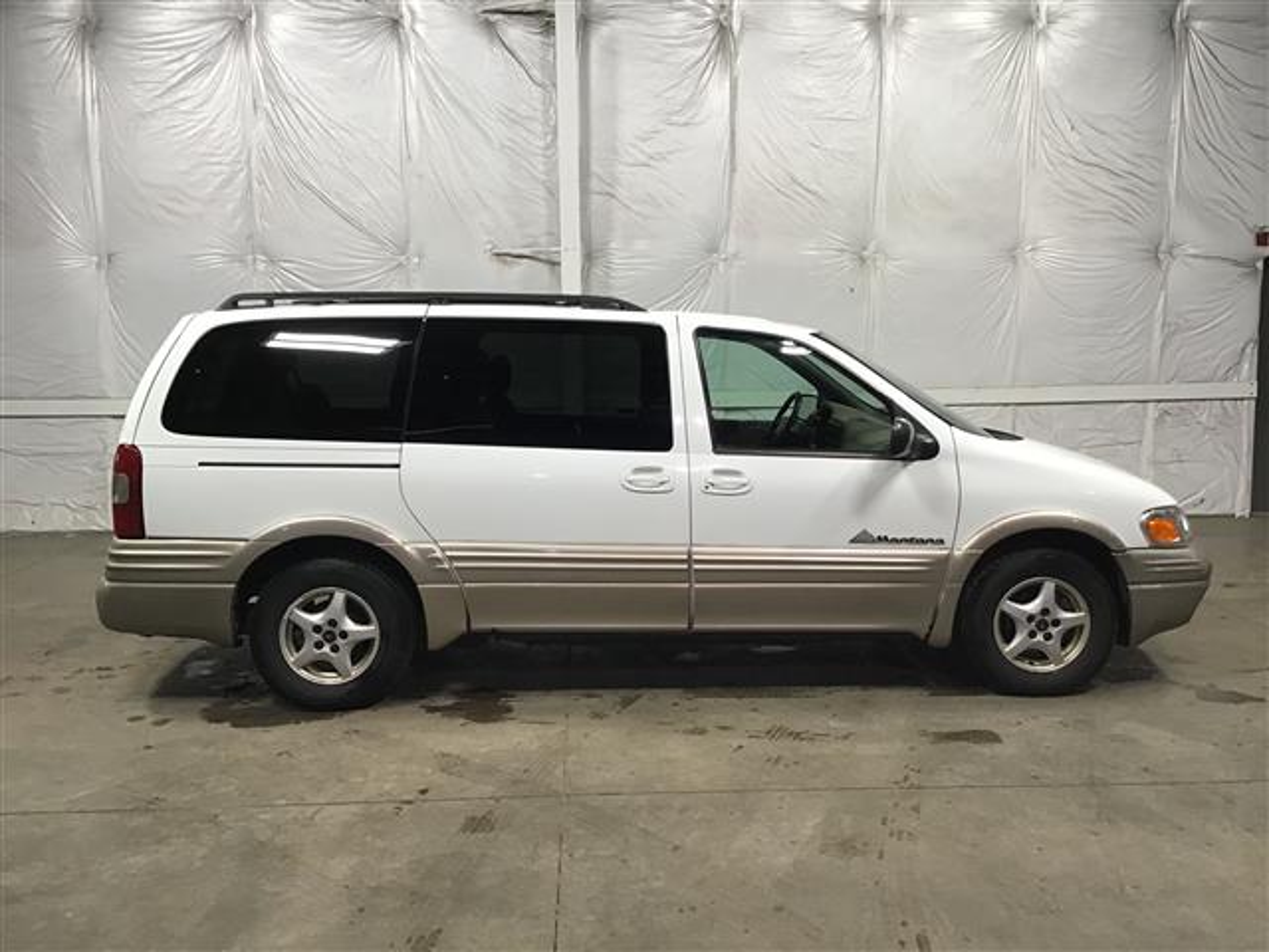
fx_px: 1136
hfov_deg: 58.4
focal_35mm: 31
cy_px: 476
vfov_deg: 45.4
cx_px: 634
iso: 50
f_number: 2.4
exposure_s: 1/30
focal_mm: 3.3
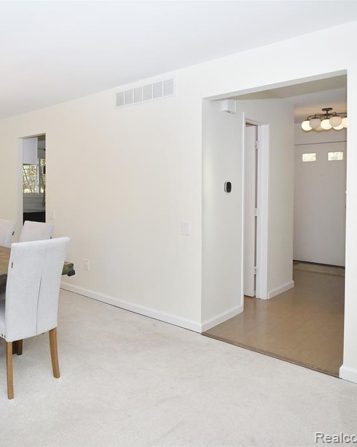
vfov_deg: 70.3
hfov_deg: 52.7
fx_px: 317
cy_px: 224
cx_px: 45
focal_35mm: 24
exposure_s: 1/60
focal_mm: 17
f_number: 13
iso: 800
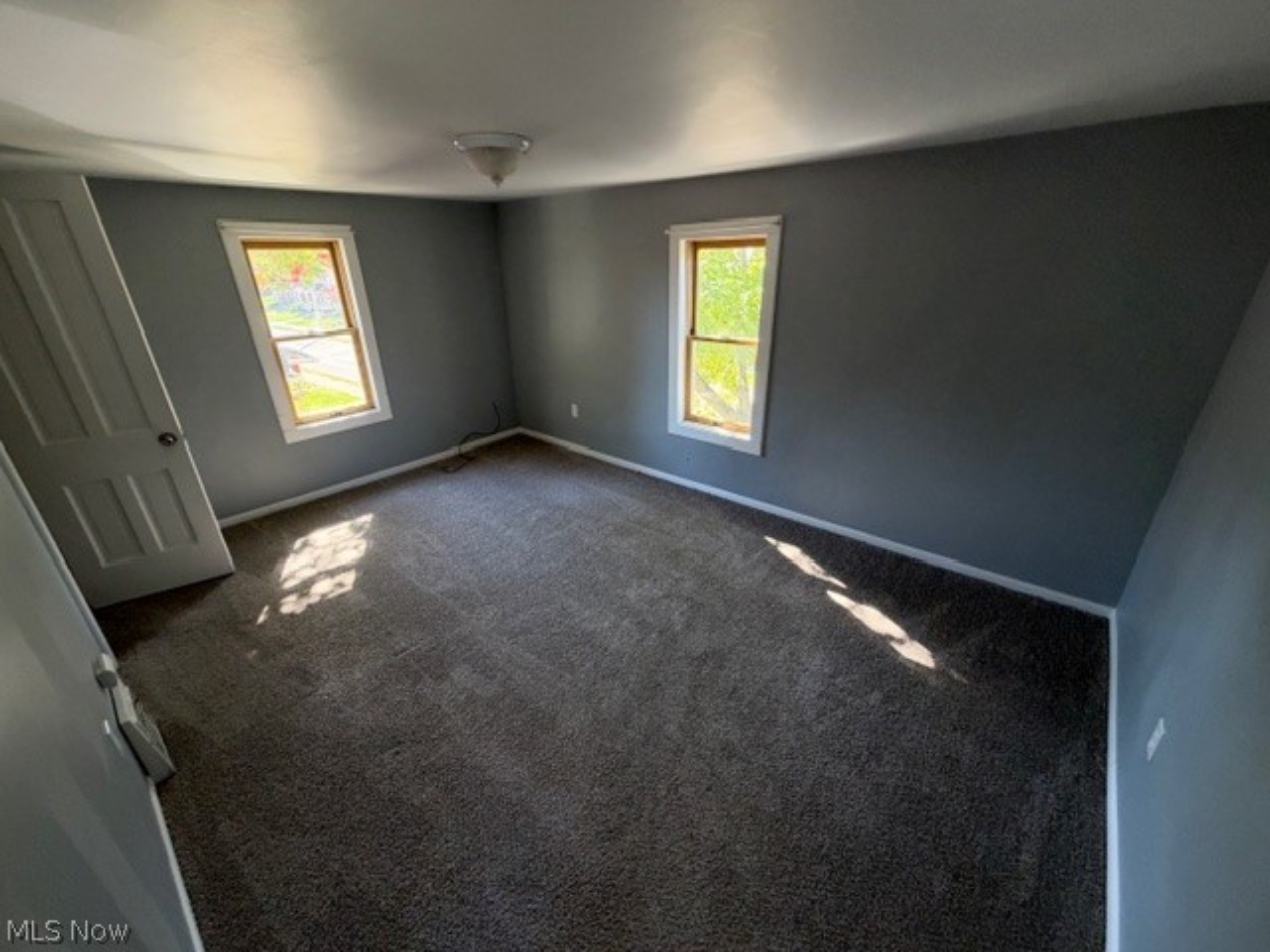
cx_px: 635
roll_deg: +1.3
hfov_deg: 102.1
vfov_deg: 85.7
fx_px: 514
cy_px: 476
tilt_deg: -22.0
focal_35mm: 14
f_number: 2.2
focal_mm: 2.22
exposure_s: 1/84
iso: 320
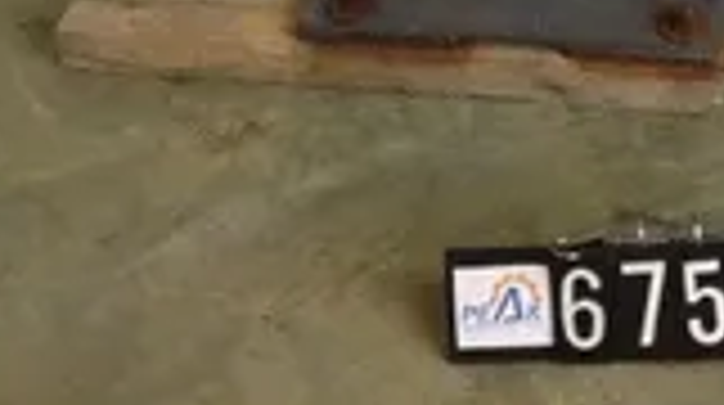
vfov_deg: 12.1
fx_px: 1821
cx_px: 639
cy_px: -194
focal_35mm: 95
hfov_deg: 22.0
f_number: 2.4
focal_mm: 4.28
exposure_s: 1/20
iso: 160
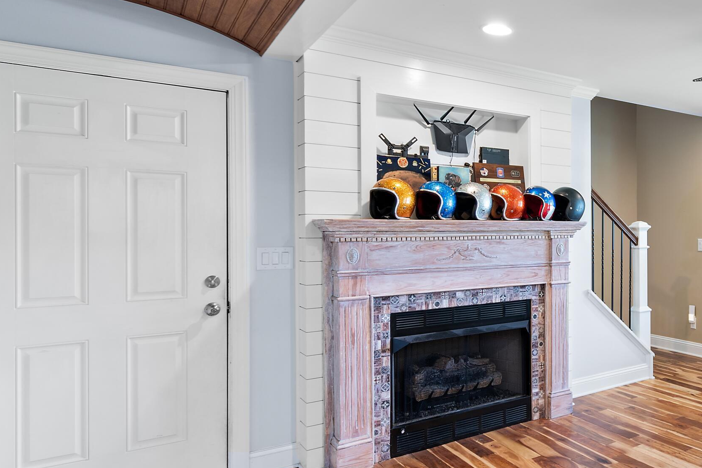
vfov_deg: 47.9
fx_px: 526
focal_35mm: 27
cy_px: 226
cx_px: 626
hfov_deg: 58.1
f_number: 4.5
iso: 100
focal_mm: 10
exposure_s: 1/2
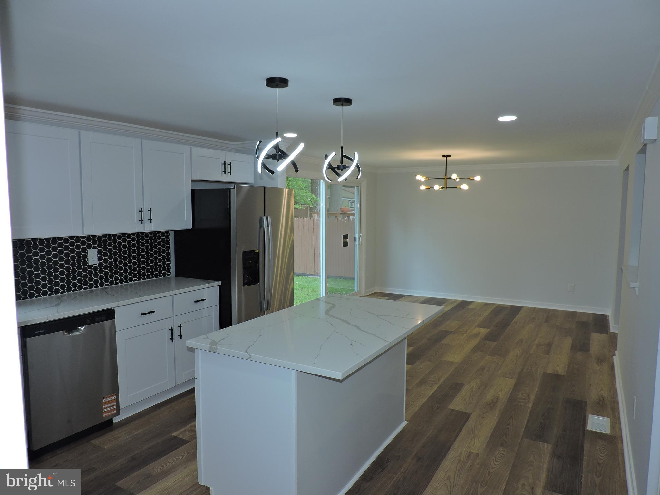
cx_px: 330
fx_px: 458
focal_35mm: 24
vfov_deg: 56.8
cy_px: 248
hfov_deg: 71.6
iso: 100
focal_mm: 4.3
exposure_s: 1/80
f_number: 3
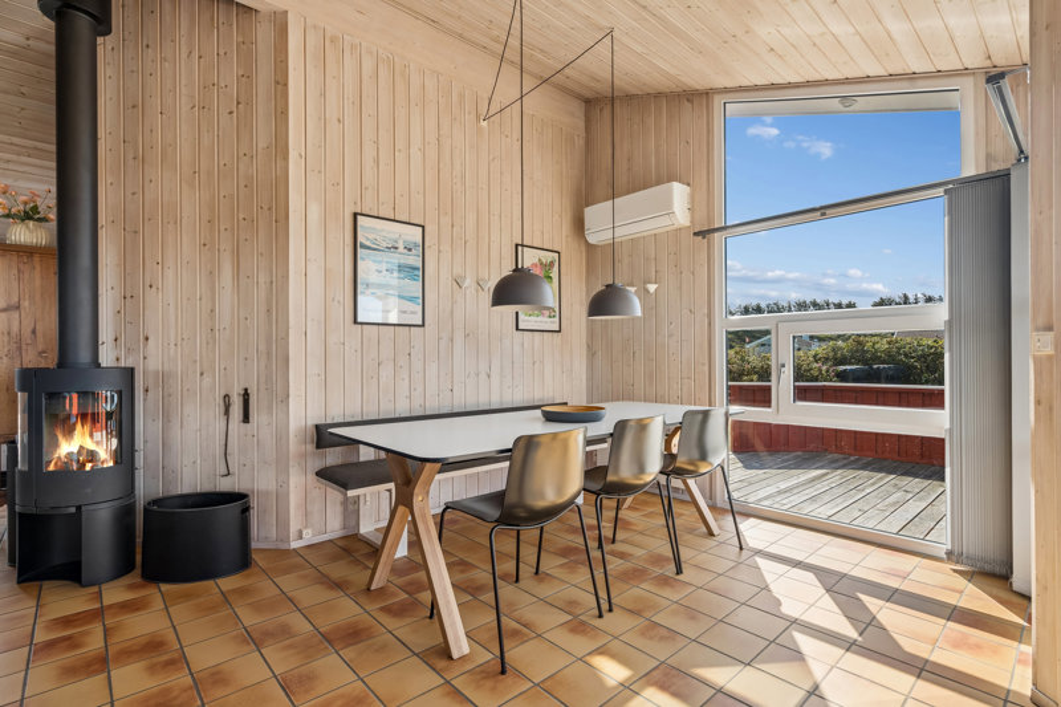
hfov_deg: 93.3
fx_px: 501
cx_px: 530
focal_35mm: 17
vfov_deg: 70.4
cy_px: 354
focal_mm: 17
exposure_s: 1/160
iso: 400
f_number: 8
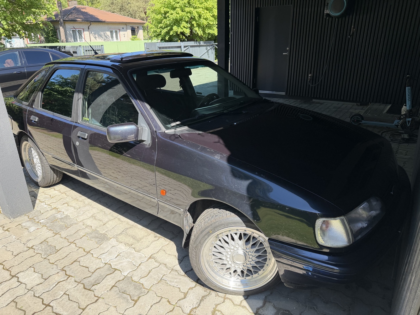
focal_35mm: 24
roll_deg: +0.6
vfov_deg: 56.8
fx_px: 291
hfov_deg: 71.6
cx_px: 210
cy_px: 158
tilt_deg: -22.5
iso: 100
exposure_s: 1/1337
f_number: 1.78
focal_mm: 6.76
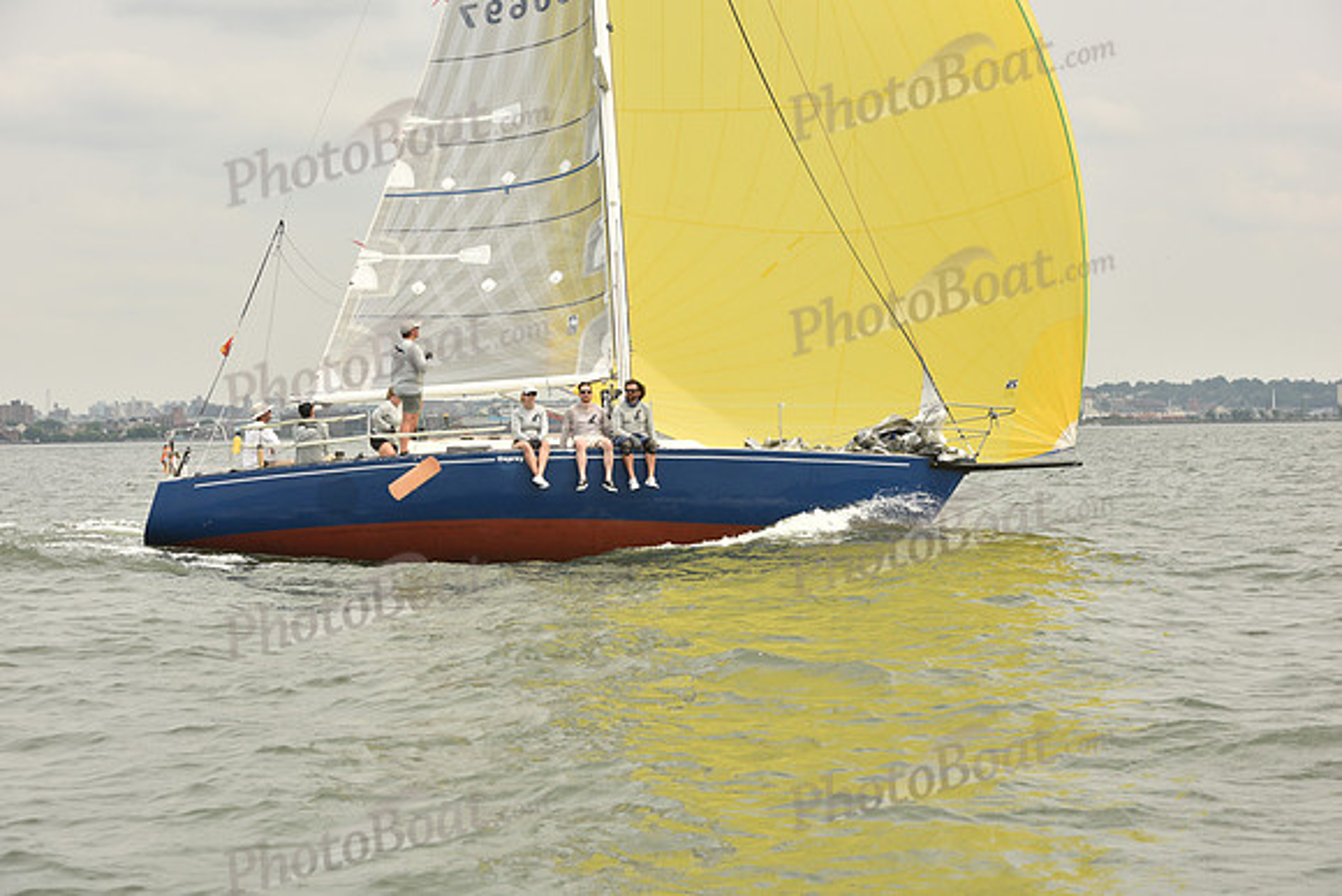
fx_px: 2610
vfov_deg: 19.5
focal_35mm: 70
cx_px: 671
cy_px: 448
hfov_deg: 28.8
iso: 250
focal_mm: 70
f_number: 8
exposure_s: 1/640
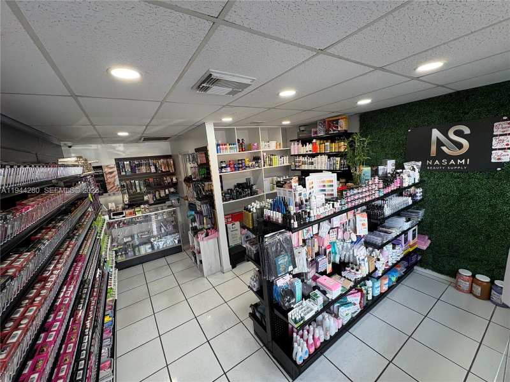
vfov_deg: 85.7
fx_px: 206
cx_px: 255
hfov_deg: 102.1
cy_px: 191
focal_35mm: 14
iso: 125
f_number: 2.2
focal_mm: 2.22
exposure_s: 1/120
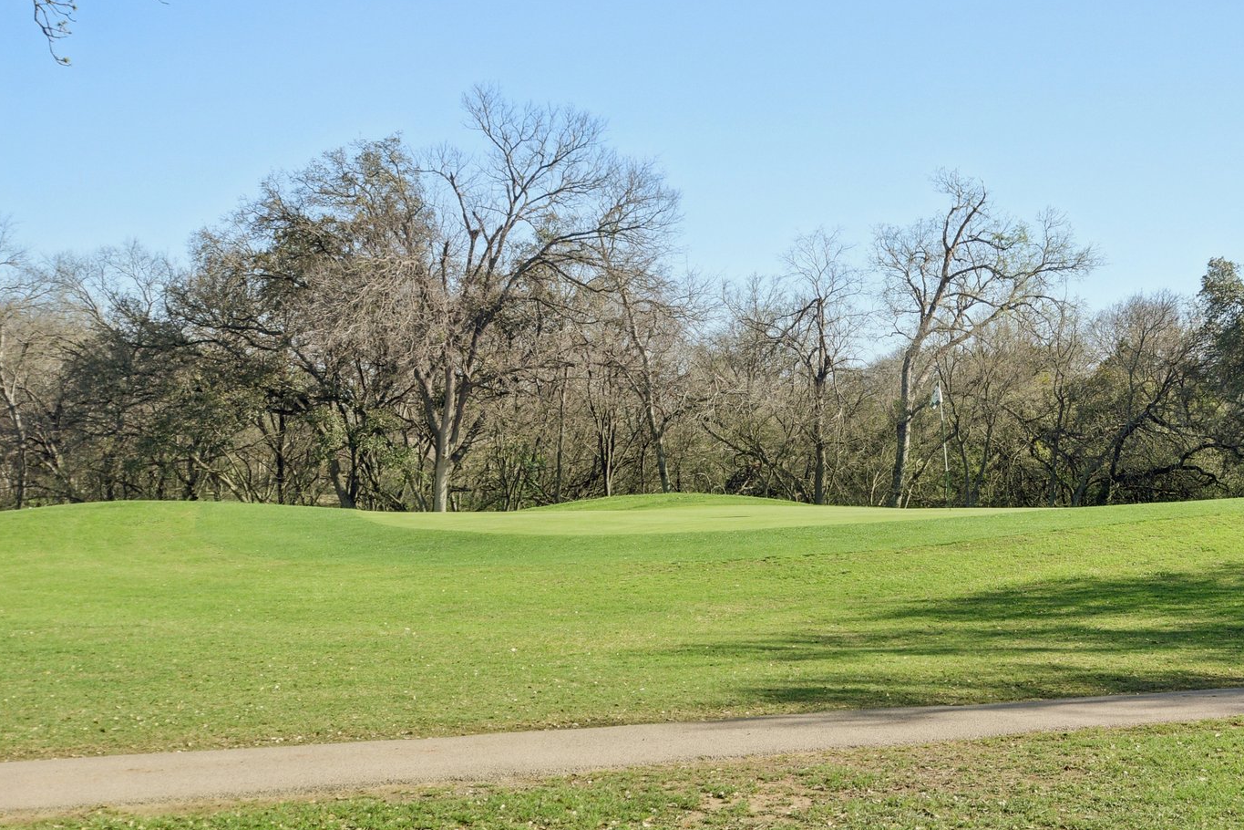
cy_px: 414
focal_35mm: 54
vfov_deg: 25.1
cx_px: 925
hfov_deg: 36.1
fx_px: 1866
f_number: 8
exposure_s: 1/640
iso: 400
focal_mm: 24
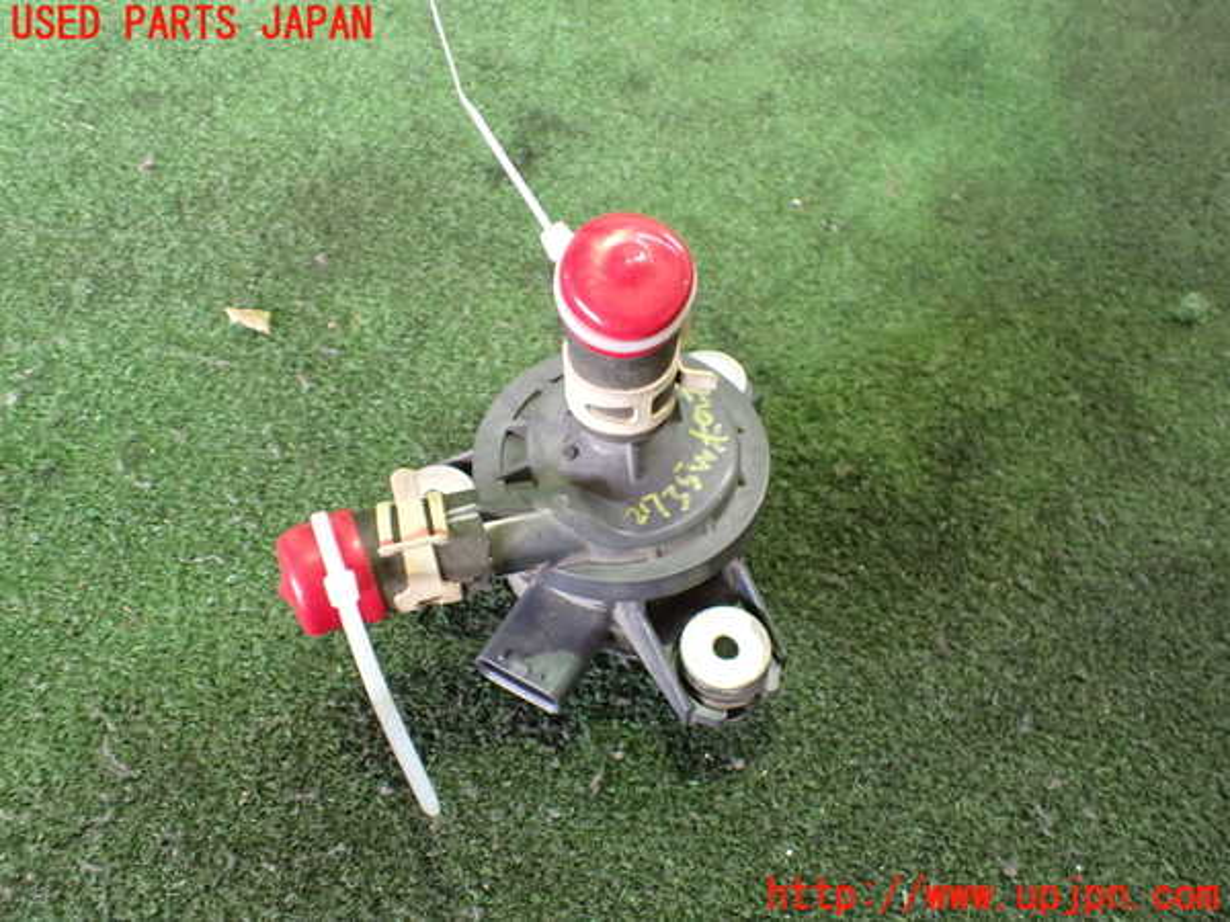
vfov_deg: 46.8
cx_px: 615
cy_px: 461
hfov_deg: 60.0
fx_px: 1066
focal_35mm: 30
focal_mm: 5.4
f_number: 2.3
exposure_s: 1/50
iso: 800
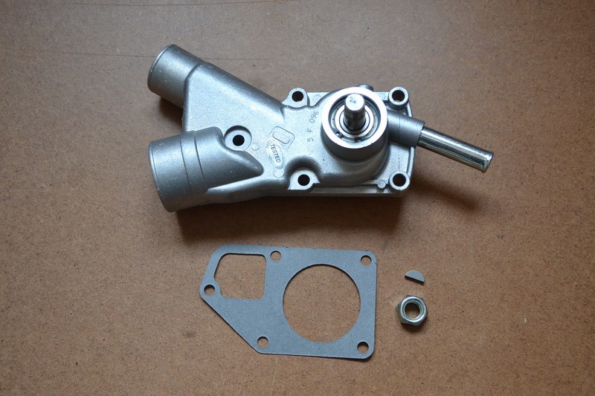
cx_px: 298
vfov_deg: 29.9
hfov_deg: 43.6
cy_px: 198
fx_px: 744
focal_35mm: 45
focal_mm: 30
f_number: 4.5
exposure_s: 1/25
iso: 400
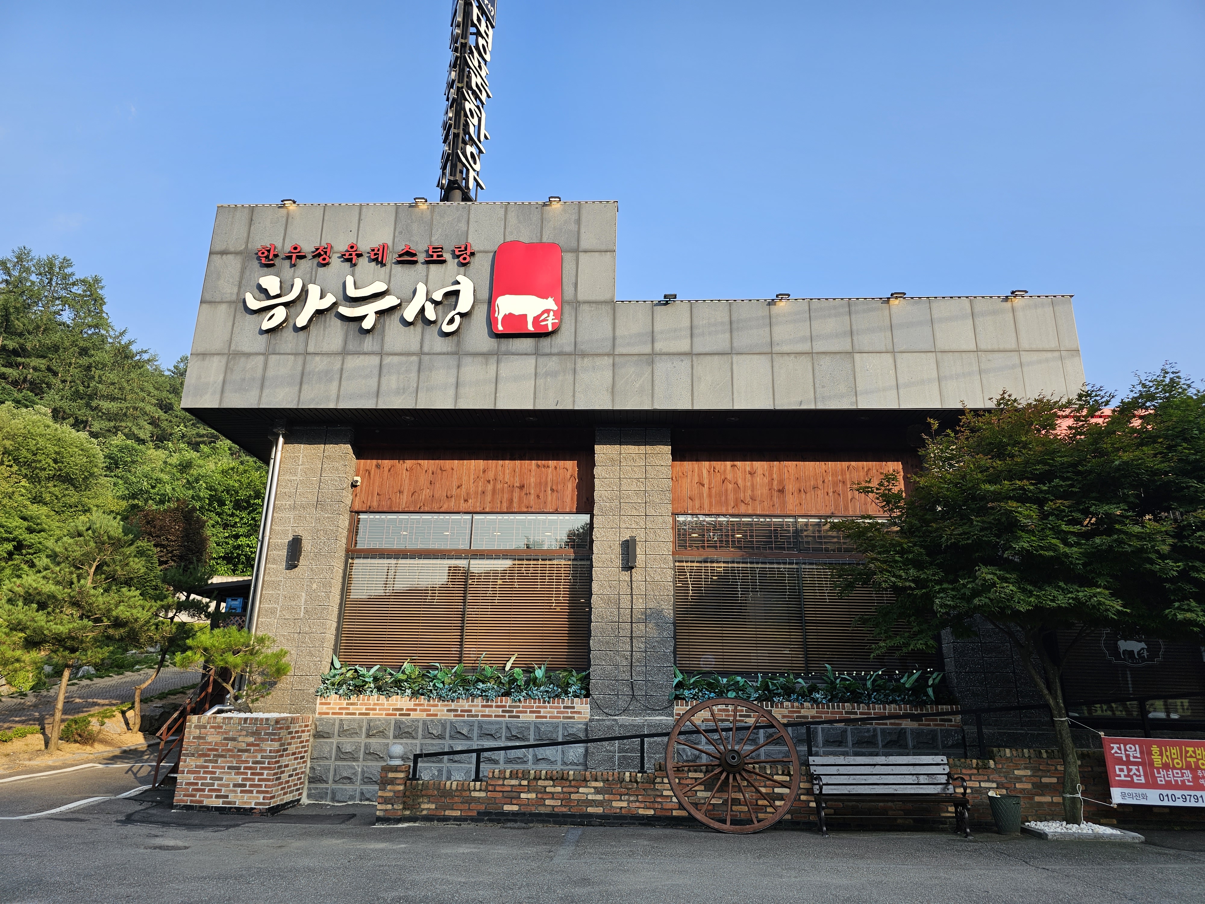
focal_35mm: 23
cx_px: 602
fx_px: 801
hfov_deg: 73.9
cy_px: 452
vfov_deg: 58.9
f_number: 1.7
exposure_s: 1/321
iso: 10
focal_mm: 6.3
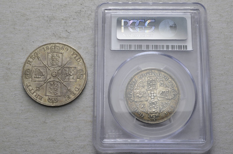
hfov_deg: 37.9
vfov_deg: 25.6
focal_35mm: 52
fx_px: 339
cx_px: 116
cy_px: 77
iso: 400
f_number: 14
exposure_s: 1/250
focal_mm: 35
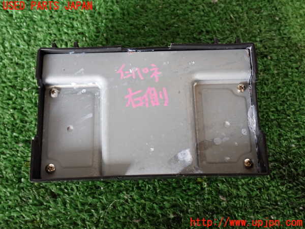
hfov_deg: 45.8
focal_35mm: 41
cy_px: 114
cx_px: 152
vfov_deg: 35.1
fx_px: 361
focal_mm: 7.31
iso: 320
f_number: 2.8
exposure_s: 1/40
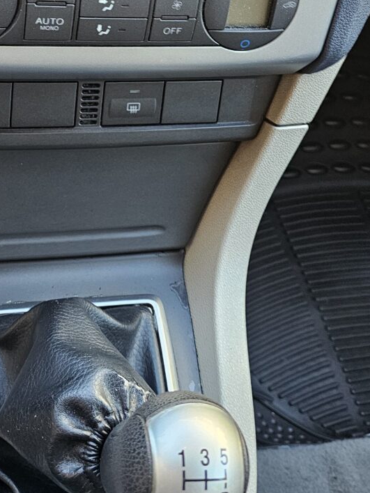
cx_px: 123
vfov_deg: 34.1
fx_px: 741
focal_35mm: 52
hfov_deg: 27.9
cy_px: 18
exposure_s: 1/100
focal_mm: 6.3
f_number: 1.7
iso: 320
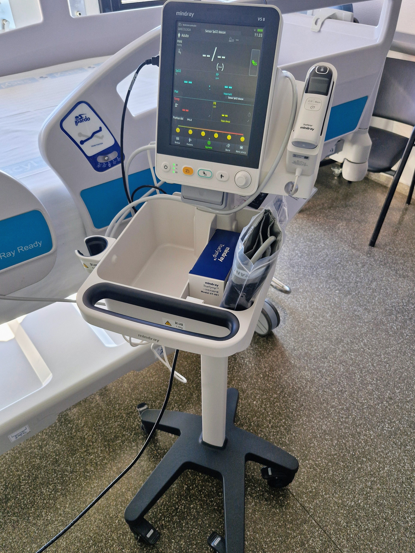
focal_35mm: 25
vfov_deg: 69.4
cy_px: 270
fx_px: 400
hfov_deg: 54.9
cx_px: 212
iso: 100
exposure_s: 1/180
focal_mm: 5.54
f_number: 1.8
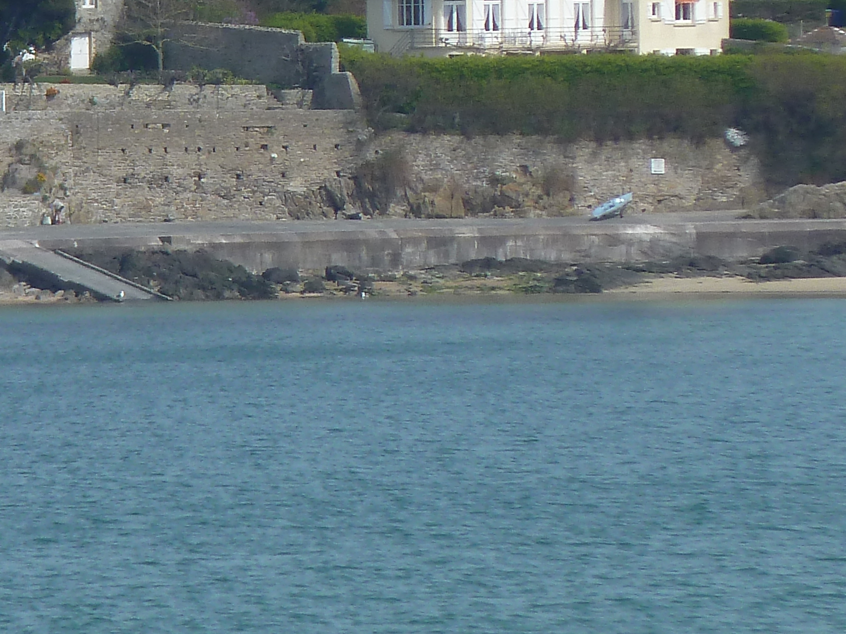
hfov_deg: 2.3
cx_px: 52
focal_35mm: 865
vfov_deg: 1.7
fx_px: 21142
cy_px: 126
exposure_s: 1/400
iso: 80
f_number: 4.9
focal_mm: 49.2
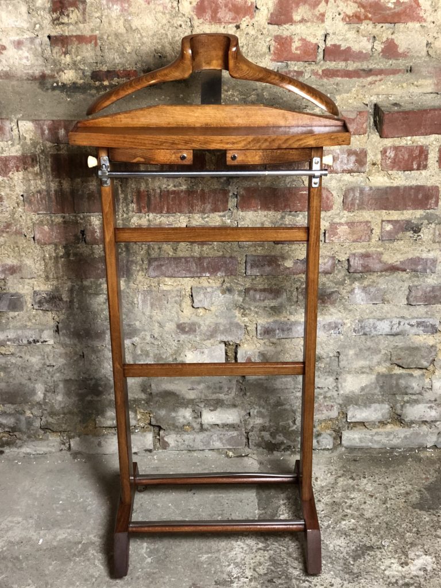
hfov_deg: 28.0
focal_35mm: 52
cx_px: 220
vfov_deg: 36.8
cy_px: 294
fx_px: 883
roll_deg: +0.6
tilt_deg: -23.0
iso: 160
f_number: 2.4
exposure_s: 1/14
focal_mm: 6
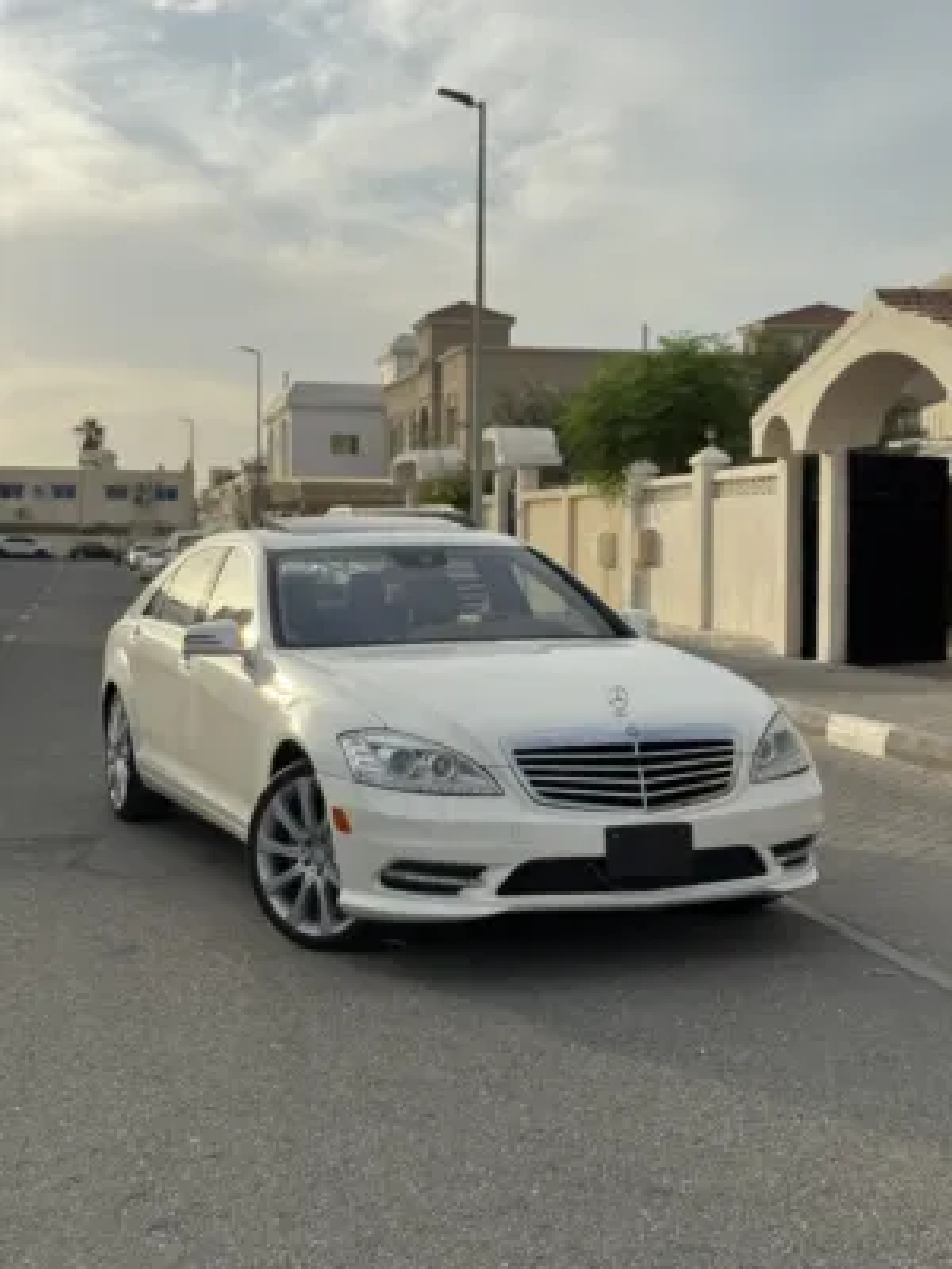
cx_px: 476
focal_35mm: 48
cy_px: 634
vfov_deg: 39.7
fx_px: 1760
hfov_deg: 30.3
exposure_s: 1/3610
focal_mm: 6.76
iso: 64
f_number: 1.78
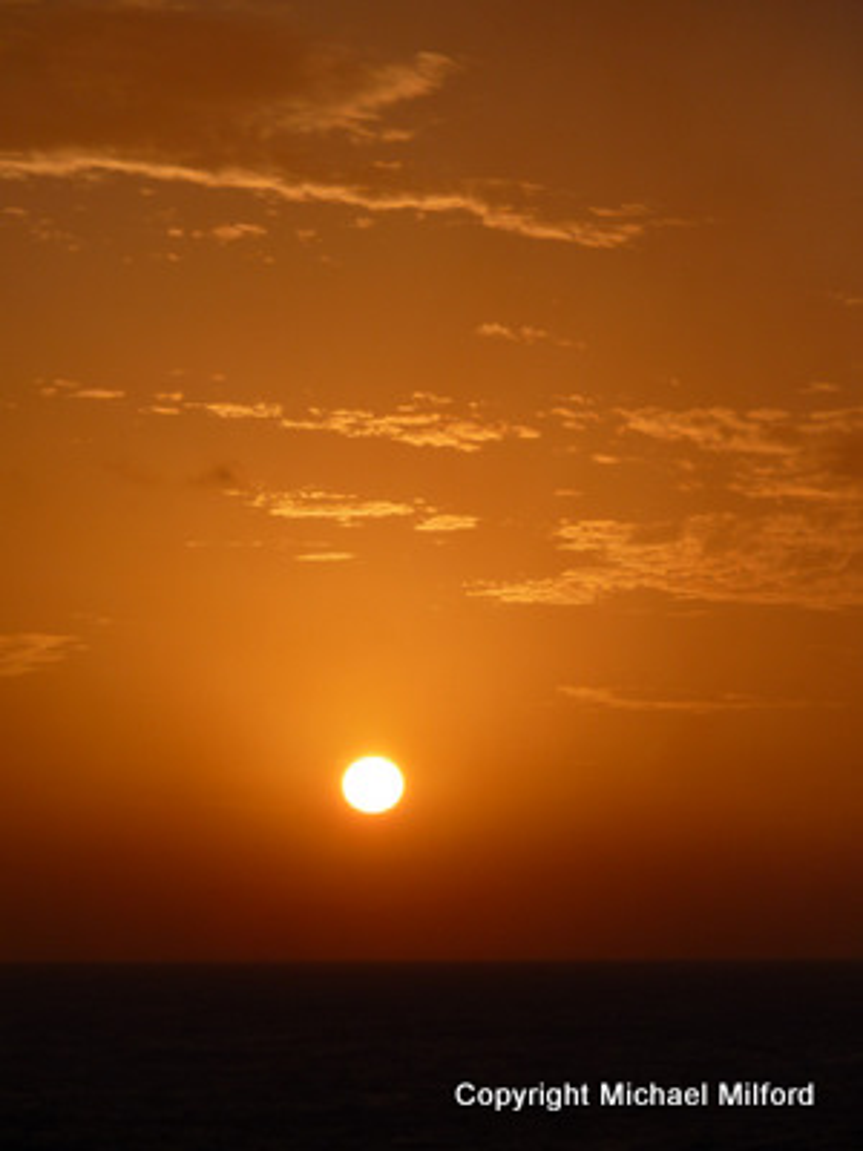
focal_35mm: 182
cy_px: 576
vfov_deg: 10.9
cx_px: 432
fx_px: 6050
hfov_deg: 8.2
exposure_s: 1/1300
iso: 80
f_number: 6.3
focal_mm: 29.9
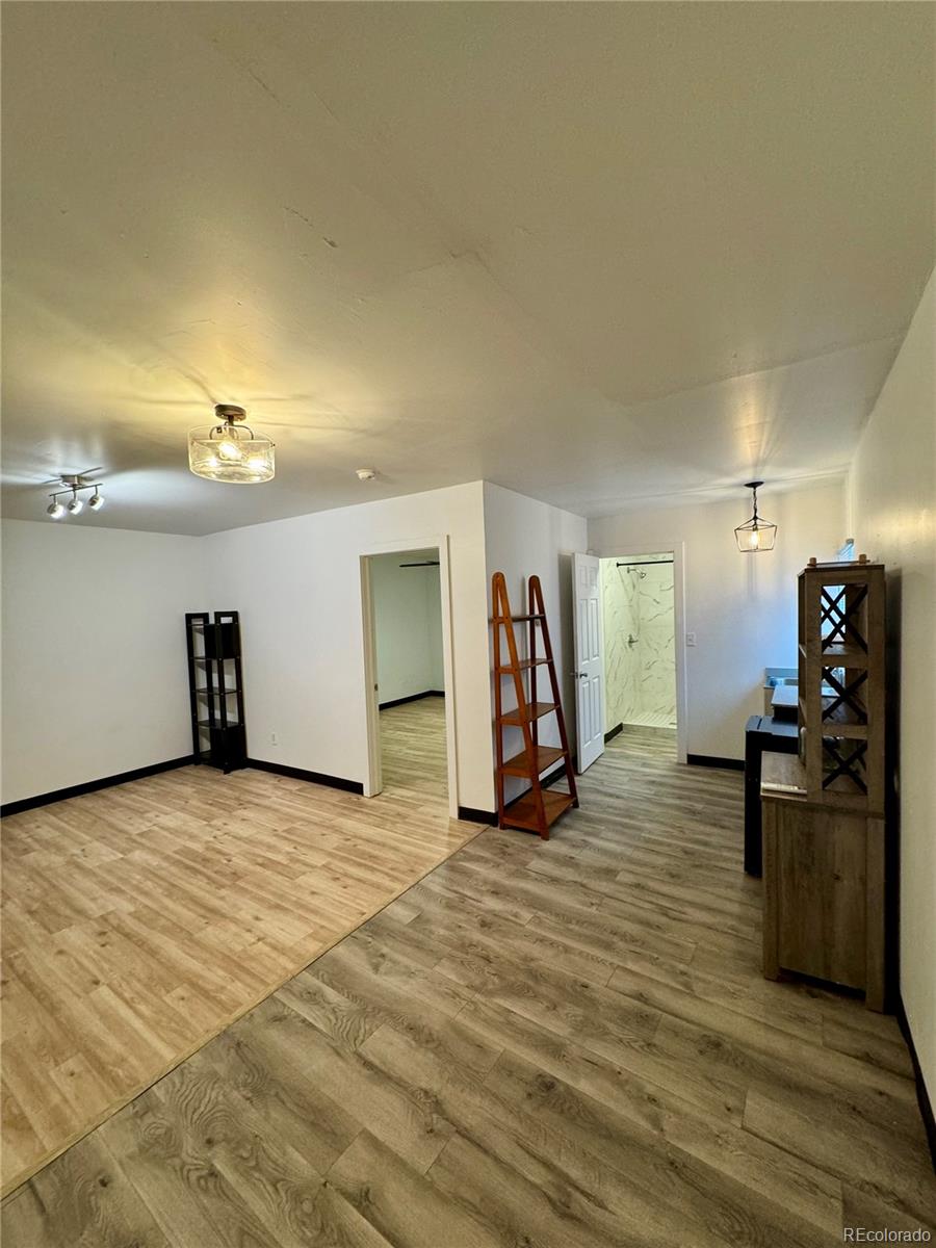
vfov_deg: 102.1
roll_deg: +2.1
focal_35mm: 14
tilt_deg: -1.9
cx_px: 468
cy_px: 624
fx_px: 505
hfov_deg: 85.7
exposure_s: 1/60
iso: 200
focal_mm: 2.22
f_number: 2.2
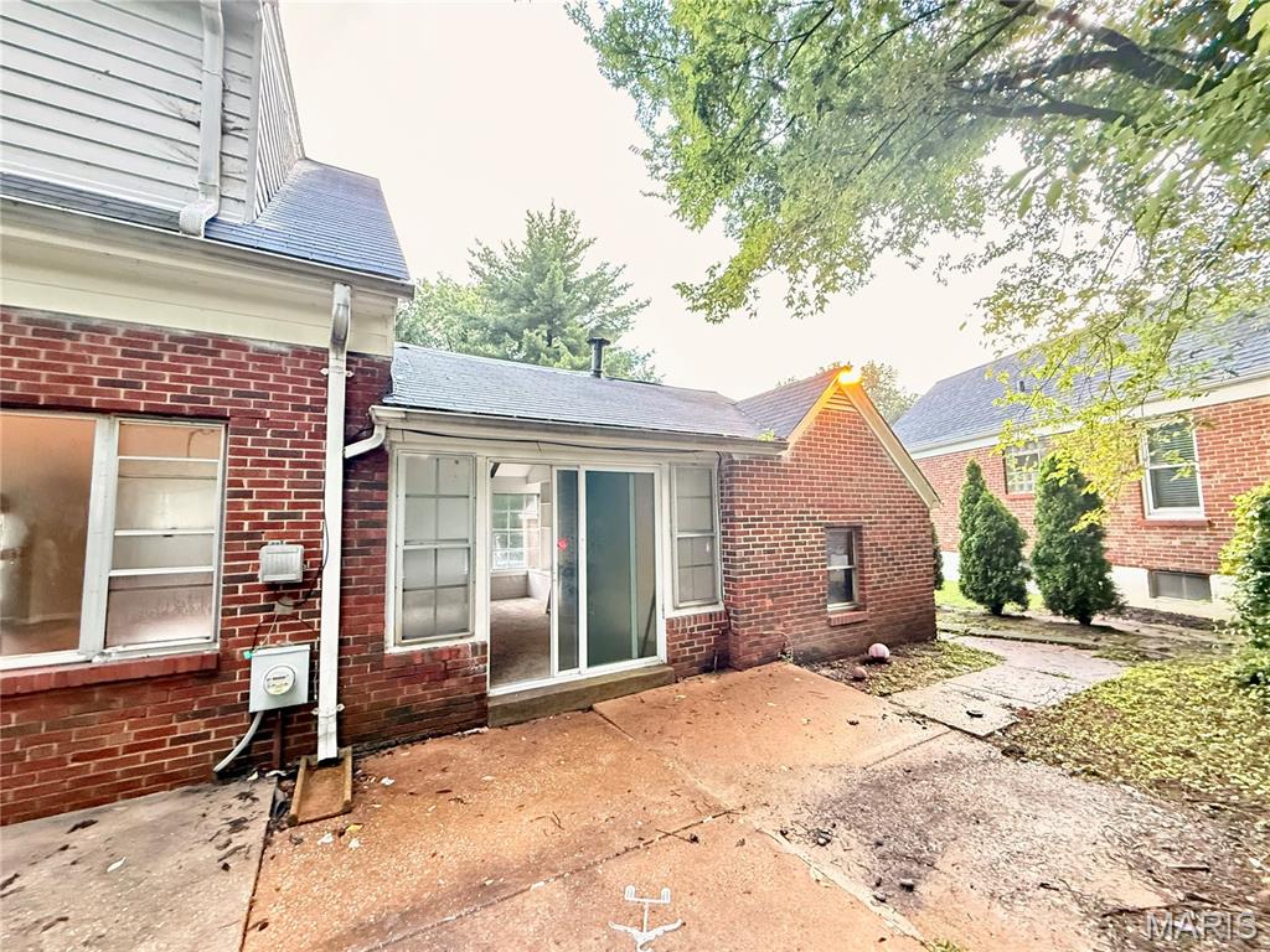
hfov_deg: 102.1
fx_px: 514
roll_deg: +1.0
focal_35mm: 14
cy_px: 476
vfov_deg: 85.7
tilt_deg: +5.3
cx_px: 635
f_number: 2.2
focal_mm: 2.22
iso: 1000
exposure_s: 1/40
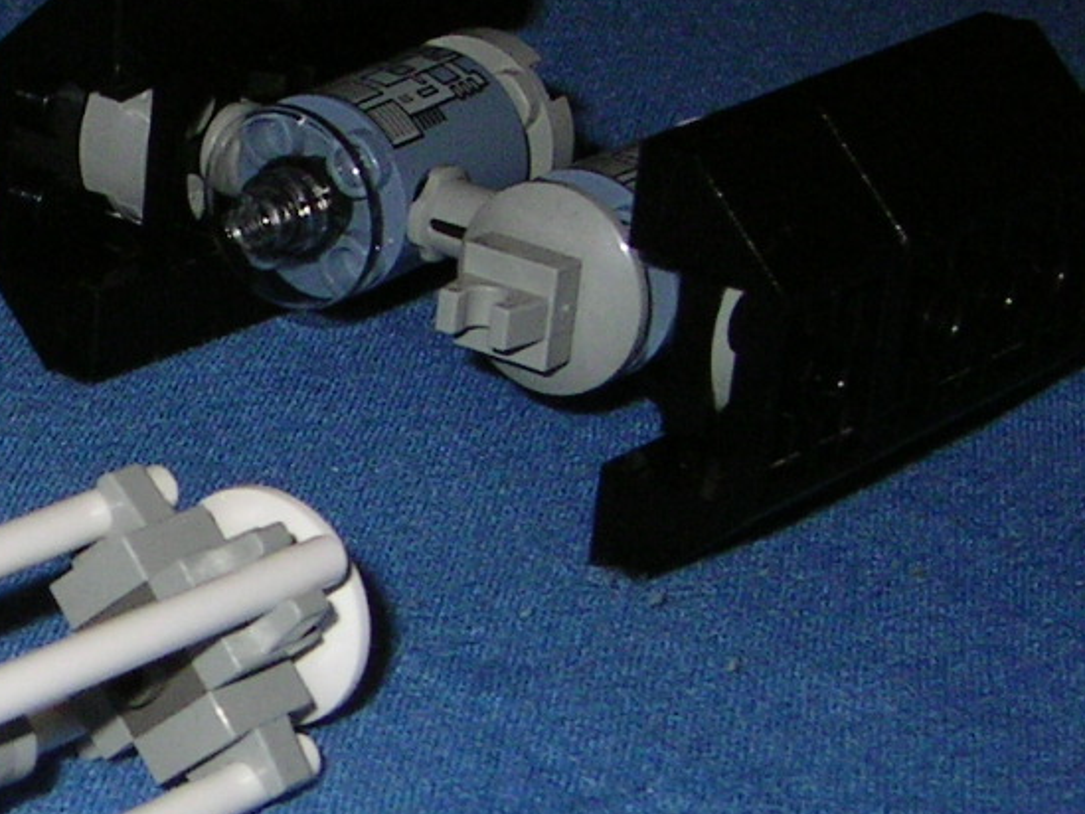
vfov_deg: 10.8
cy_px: 636
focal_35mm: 137
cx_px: -310
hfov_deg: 13.9
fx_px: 4295
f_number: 5.6
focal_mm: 7.4
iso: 100
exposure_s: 1/39.7
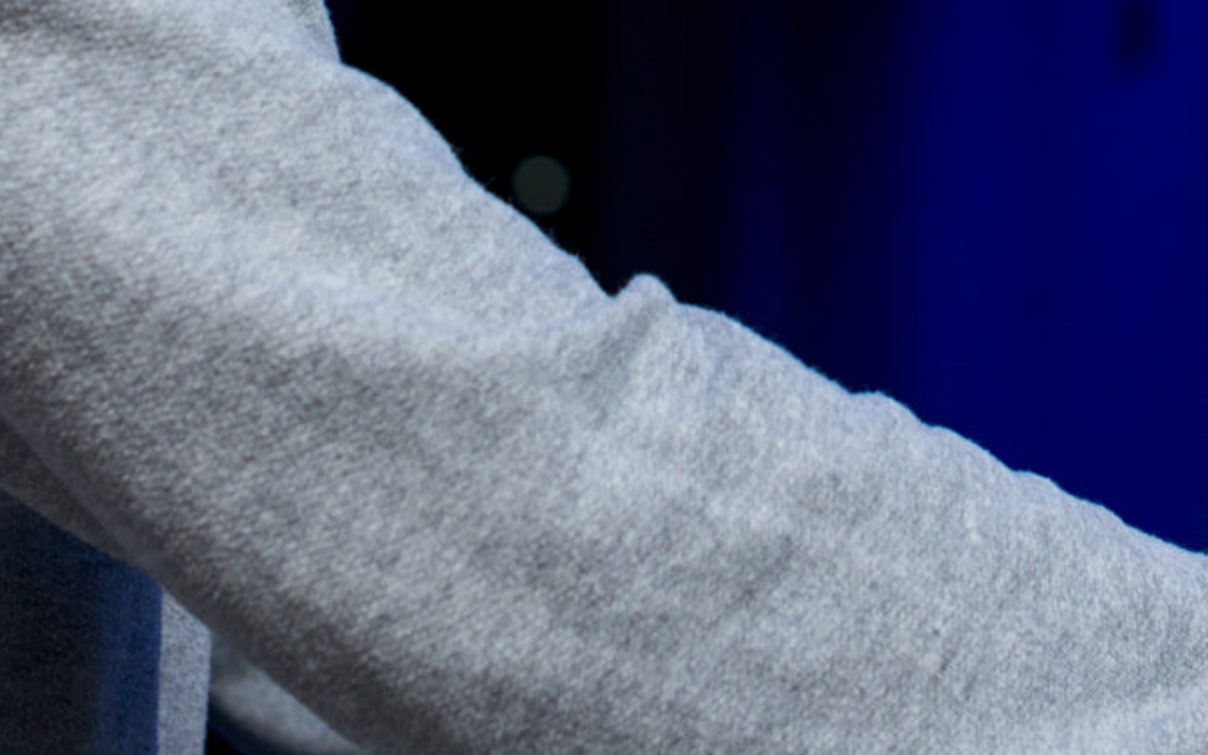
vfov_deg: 6.8
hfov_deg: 11.0
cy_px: -508
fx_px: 6254
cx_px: 782
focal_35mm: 190
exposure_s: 1/80
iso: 400
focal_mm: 50
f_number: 4
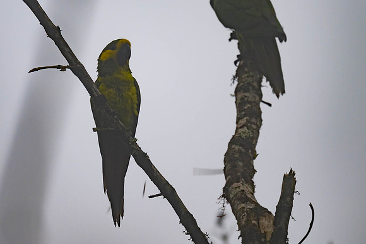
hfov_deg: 1.7
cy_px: 73
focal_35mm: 1181
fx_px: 11995
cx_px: 136
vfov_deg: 1.2
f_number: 4
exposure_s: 1/160
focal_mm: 560
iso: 80
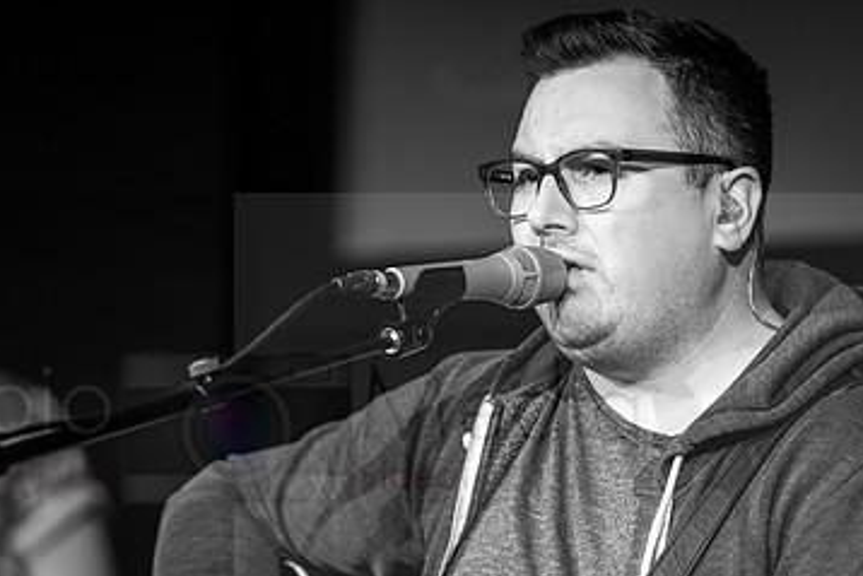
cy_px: 425
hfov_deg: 6.4
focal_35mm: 324
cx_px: 236
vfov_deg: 4.2
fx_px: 7770
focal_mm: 200
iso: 320
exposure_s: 1/60
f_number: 2.8
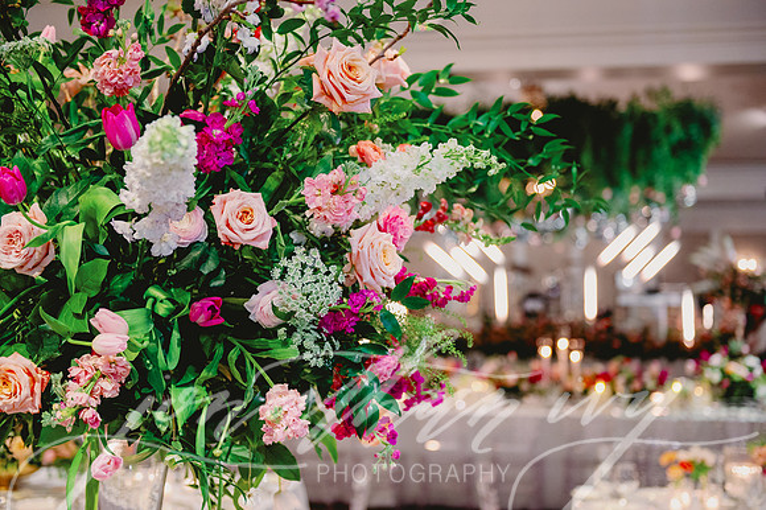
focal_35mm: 50
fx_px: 1063
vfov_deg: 27.0
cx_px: 383
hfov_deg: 39.6
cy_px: 255
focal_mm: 50
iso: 1600
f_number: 2.8
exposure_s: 1/60
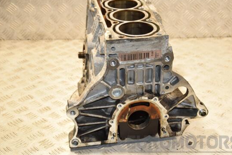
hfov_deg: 30.1
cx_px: 119
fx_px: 432
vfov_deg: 20.3
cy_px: 84
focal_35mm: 67
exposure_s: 1/200
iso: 800
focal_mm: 40
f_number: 5
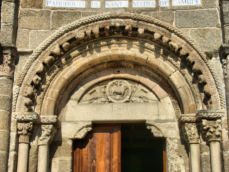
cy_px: 86
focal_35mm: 65
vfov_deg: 22.6
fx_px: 430
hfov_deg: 29.8
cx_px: 114
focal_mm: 16.7
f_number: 5
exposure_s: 1/1000
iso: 50
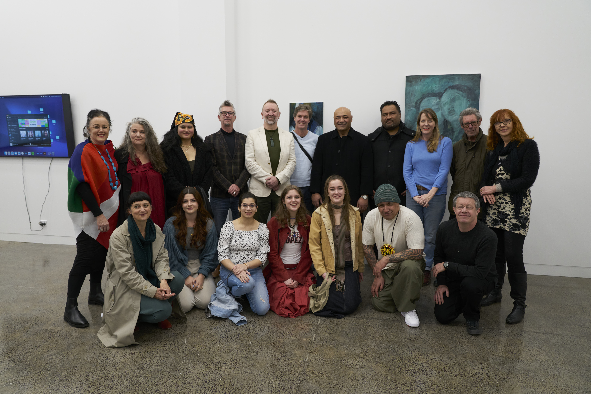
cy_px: 197
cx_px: 296
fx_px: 394
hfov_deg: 73.7
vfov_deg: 53.1
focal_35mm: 24
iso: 1600
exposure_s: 1/160
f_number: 3.5
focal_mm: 24
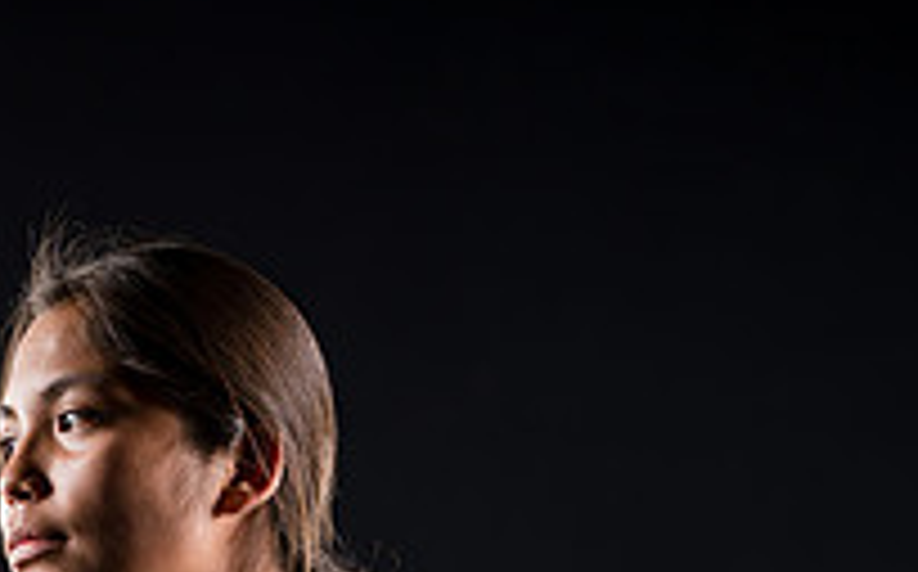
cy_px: 835
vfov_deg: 4.3
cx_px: 76
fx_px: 7547
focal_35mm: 302
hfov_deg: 6.9
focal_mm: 104
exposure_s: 1/160
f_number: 2.8
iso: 200
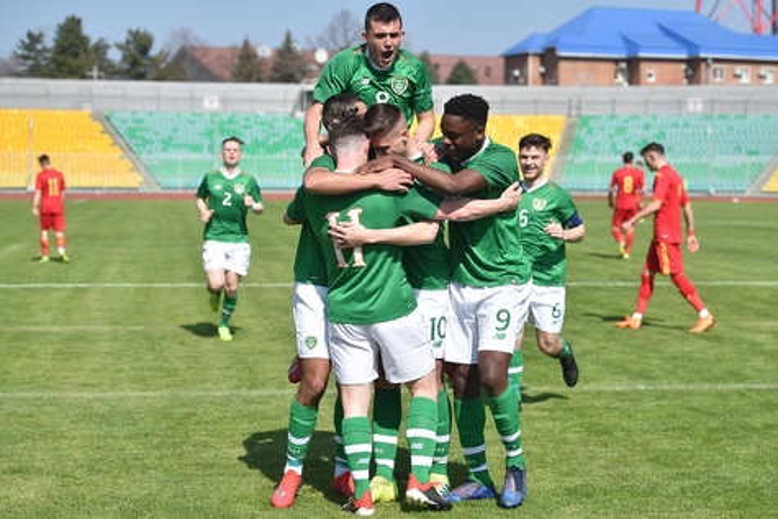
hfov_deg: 28.8
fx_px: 1513
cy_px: 260
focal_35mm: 70
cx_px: 389
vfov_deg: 19.5
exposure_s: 1/1600
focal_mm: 70
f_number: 3.5
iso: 100
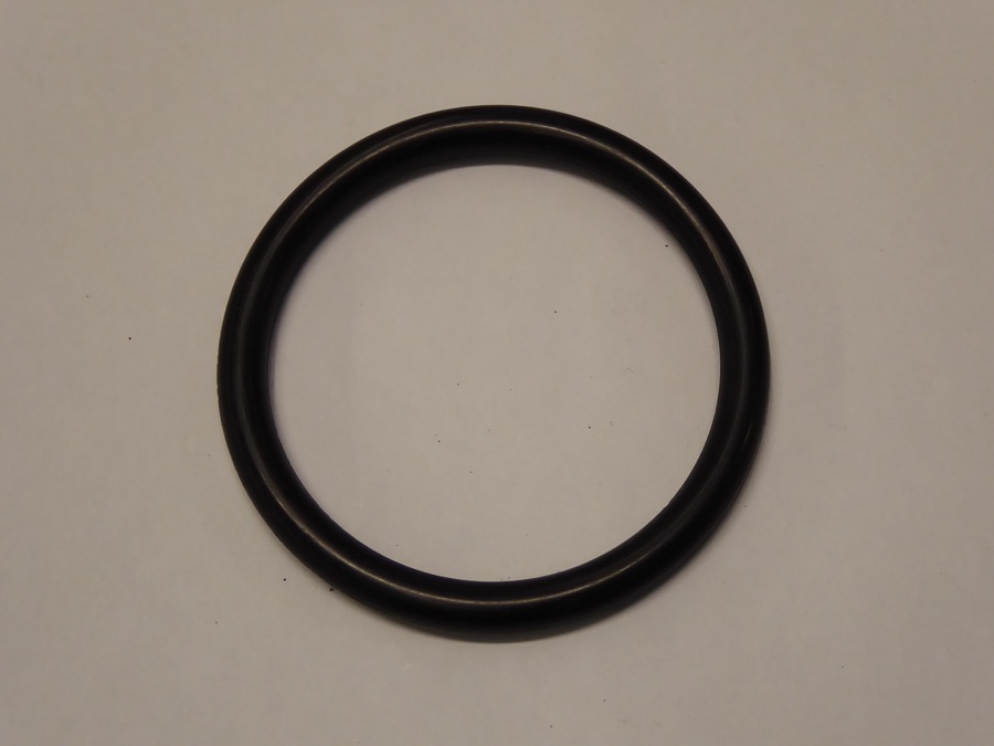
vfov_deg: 19.6
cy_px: 373
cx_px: 497
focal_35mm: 75
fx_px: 2154
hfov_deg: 26.0
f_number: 4.5
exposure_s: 1/60
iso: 320
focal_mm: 12.5
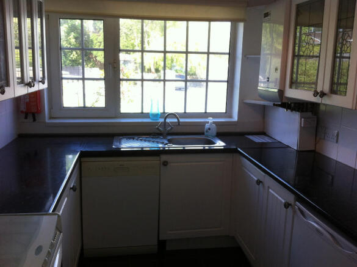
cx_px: 178
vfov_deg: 40.6
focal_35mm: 35
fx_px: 360
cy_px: 134
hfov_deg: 52.7
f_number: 2.8
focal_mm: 3.85
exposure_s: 1/120
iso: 100
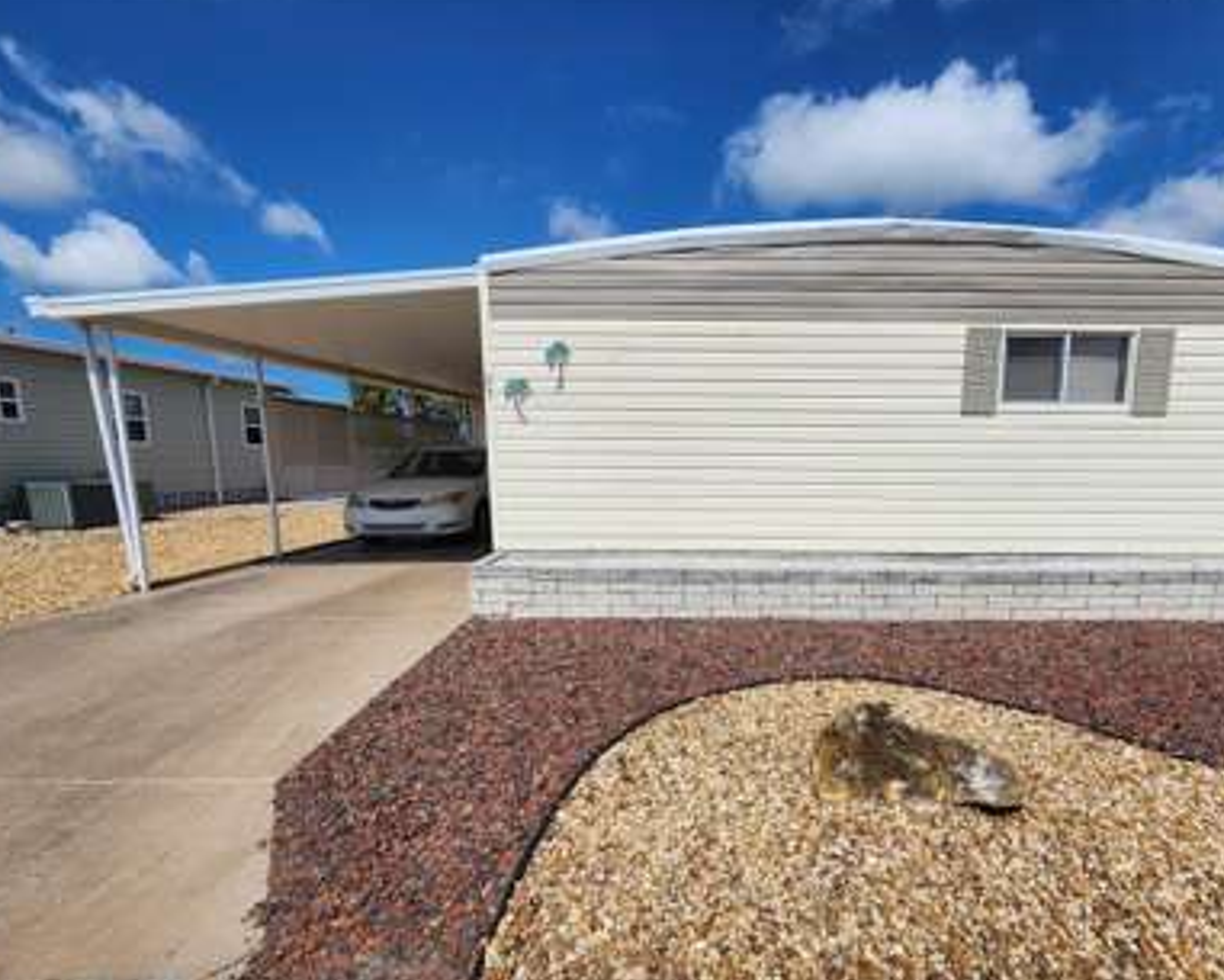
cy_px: 556
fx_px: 580
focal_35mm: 16
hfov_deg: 92.0
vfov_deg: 80.0
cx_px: 729
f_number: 2.2
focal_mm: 2.2
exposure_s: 1/3903
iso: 50
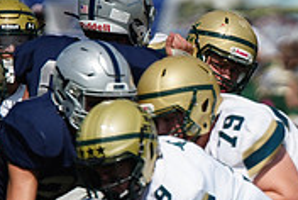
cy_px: 228
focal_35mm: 986
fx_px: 8176
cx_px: 320
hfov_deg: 2.1
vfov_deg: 1.4
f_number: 2.8
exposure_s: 1/8000
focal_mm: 300
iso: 400
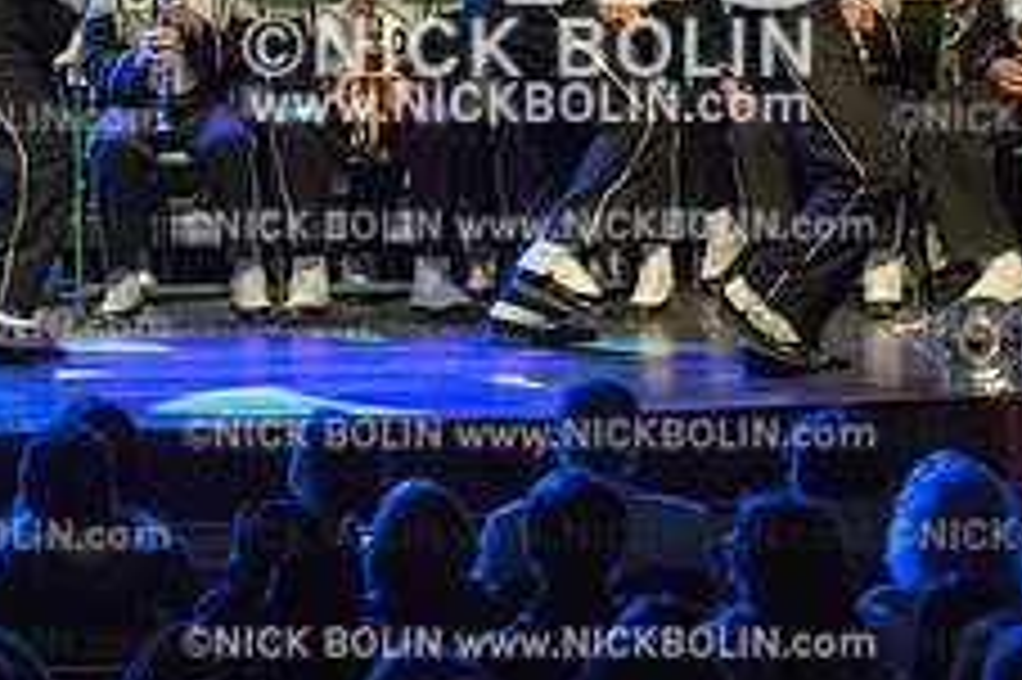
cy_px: -90
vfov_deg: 3.8
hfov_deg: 5.8
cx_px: 527
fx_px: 10127
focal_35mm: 357
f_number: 5.6
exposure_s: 1/400
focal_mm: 140
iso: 8000
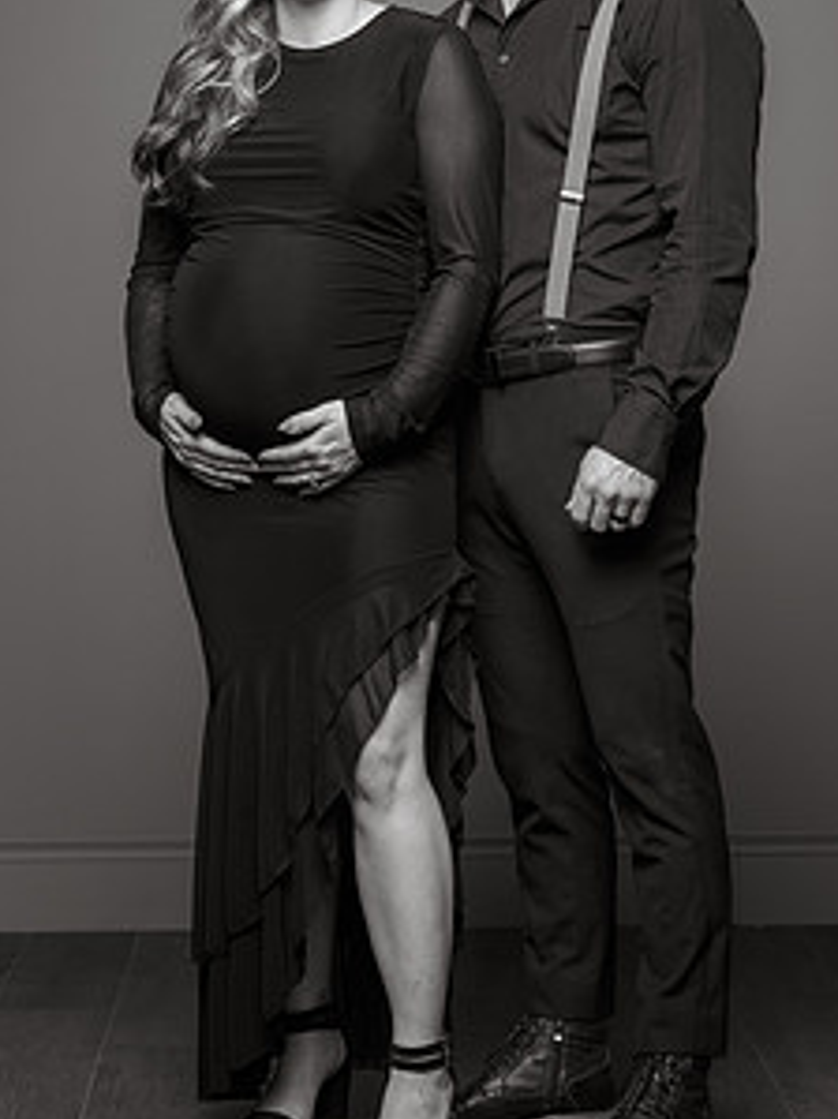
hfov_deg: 10.4
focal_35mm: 142
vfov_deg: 13.9
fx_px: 4587
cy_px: 419
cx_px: 468
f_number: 9
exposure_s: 1/160
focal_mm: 98
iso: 400
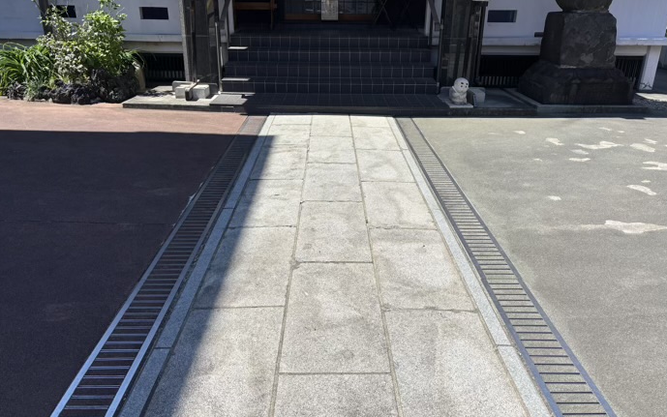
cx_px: 331
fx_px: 509
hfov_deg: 66.5
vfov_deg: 44.5
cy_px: 191
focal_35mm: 28
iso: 50
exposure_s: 1/3413
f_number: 1.6
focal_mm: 5.96
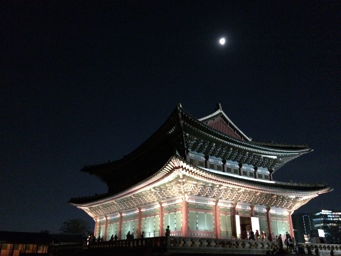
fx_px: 286
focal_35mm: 29
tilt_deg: +23.2
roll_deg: +0.1
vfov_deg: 48.2
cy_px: 128
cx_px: 170
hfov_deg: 61.7
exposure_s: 1/15
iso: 1000
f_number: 2.2
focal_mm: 4.15
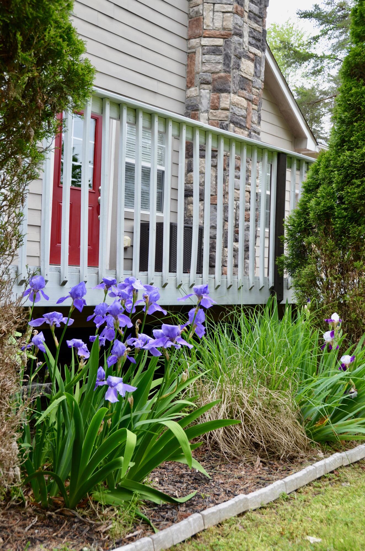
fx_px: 665
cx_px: 182
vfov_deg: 45.0
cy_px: 276
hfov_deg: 30.7
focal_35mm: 44
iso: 200
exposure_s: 1/160
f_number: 6.3
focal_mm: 29
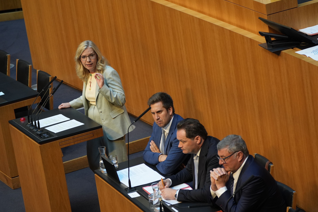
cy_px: 106
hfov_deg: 12.8
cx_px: 159
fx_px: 1413
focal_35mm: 160
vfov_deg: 8.6
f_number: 5.6
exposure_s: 1/320
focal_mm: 160
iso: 2500
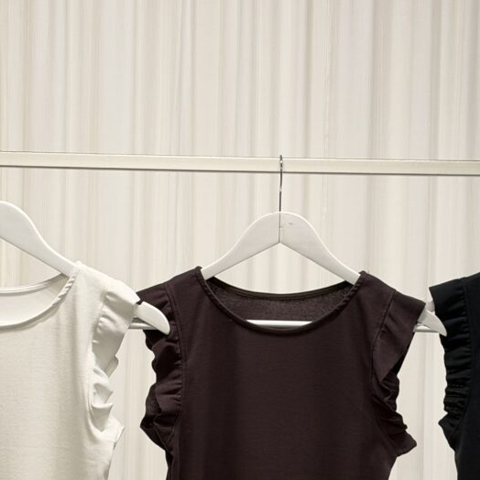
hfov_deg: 19.5
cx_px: 270
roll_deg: -1.1
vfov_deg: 19.5
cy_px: 309
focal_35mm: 89
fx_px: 1396
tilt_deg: -1.2
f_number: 1.8
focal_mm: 6.93
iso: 80
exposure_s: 1/121
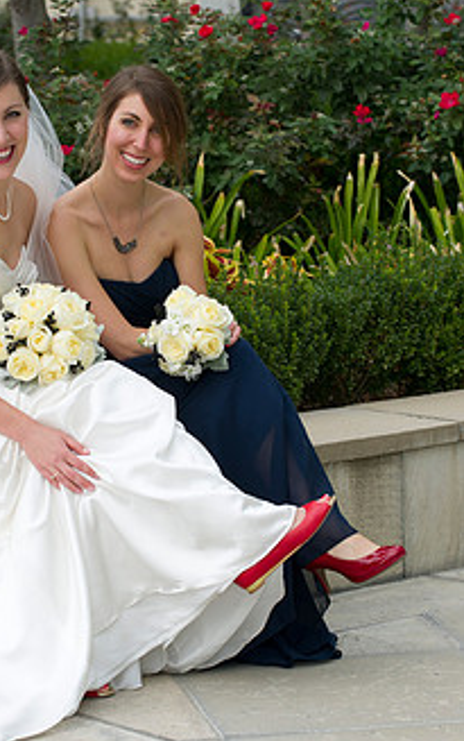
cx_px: 128
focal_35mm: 147
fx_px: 2968
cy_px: 390
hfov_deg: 8.9
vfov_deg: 14.2
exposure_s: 1/200
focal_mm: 105
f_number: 4.5
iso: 200
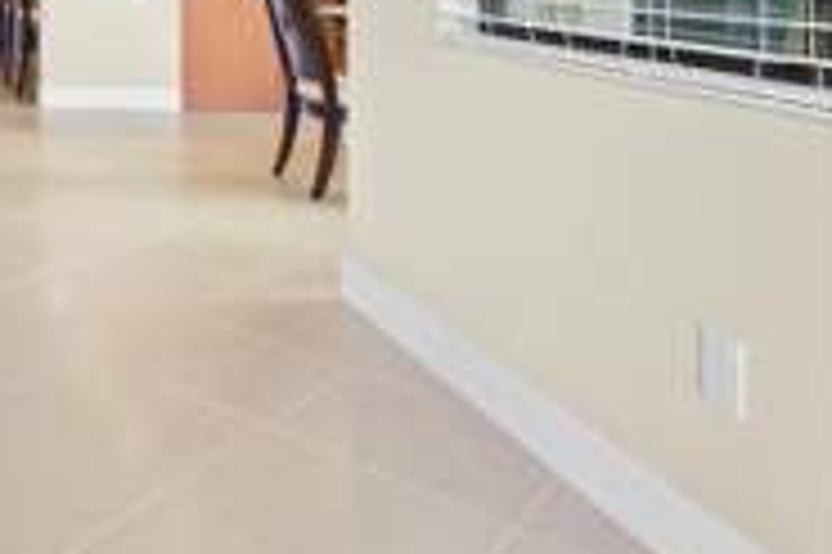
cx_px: -234
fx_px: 901
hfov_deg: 35.2
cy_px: -68
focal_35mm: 39
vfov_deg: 30.3
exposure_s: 1/40
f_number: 4.5
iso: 800
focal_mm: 10
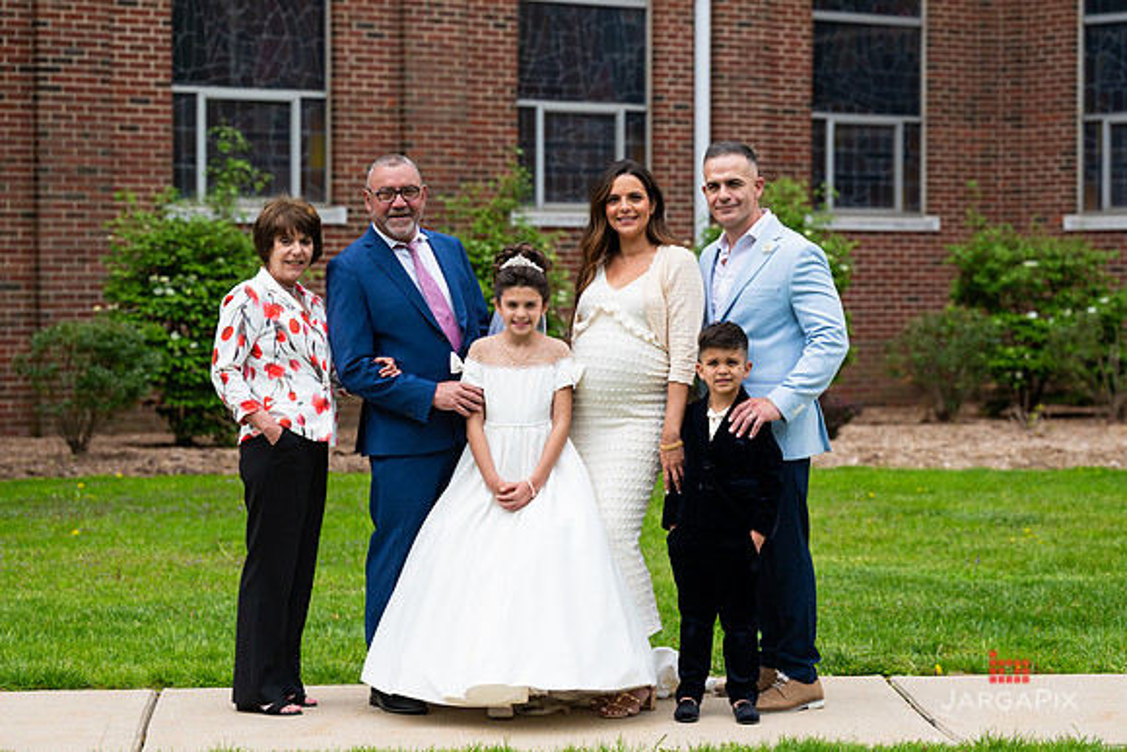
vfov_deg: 13.4
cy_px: 363
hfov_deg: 20.0
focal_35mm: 102
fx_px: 3198
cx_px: 565
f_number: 4
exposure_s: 1/1600
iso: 200
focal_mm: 94
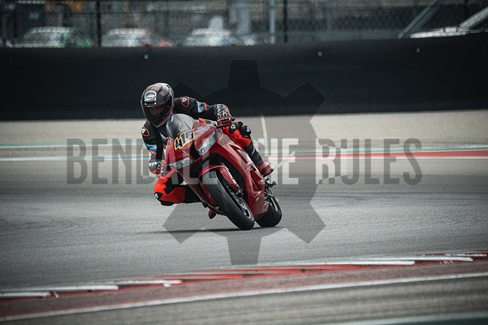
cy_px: 162
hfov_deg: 3.4
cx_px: 244
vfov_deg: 2.3
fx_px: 8135
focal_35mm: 600
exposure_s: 1/1600
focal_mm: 400
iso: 2000
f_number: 5.6
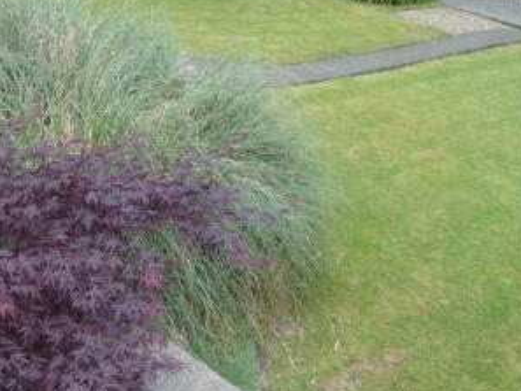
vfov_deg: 28.7
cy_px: 53
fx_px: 738
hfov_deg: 38.4
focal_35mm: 49
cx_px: 171
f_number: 3.4
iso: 80
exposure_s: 1/250
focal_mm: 4.4
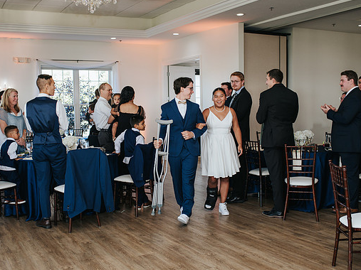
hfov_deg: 42.9
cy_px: 134
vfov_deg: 32.9
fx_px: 459
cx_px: 168
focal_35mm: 44
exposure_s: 1/200
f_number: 3.2
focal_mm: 35
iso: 800
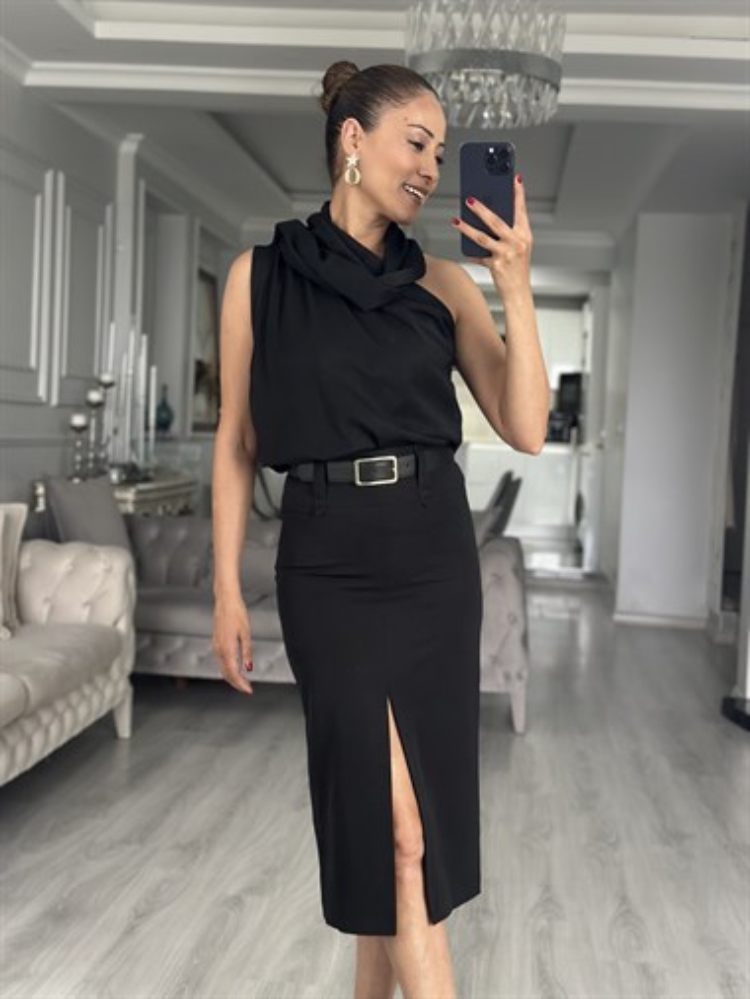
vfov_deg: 39.6
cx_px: 375
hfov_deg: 30.3
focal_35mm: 48
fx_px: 1385
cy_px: 500
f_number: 1.78
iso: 250
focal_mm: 6.86
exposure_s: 1/60
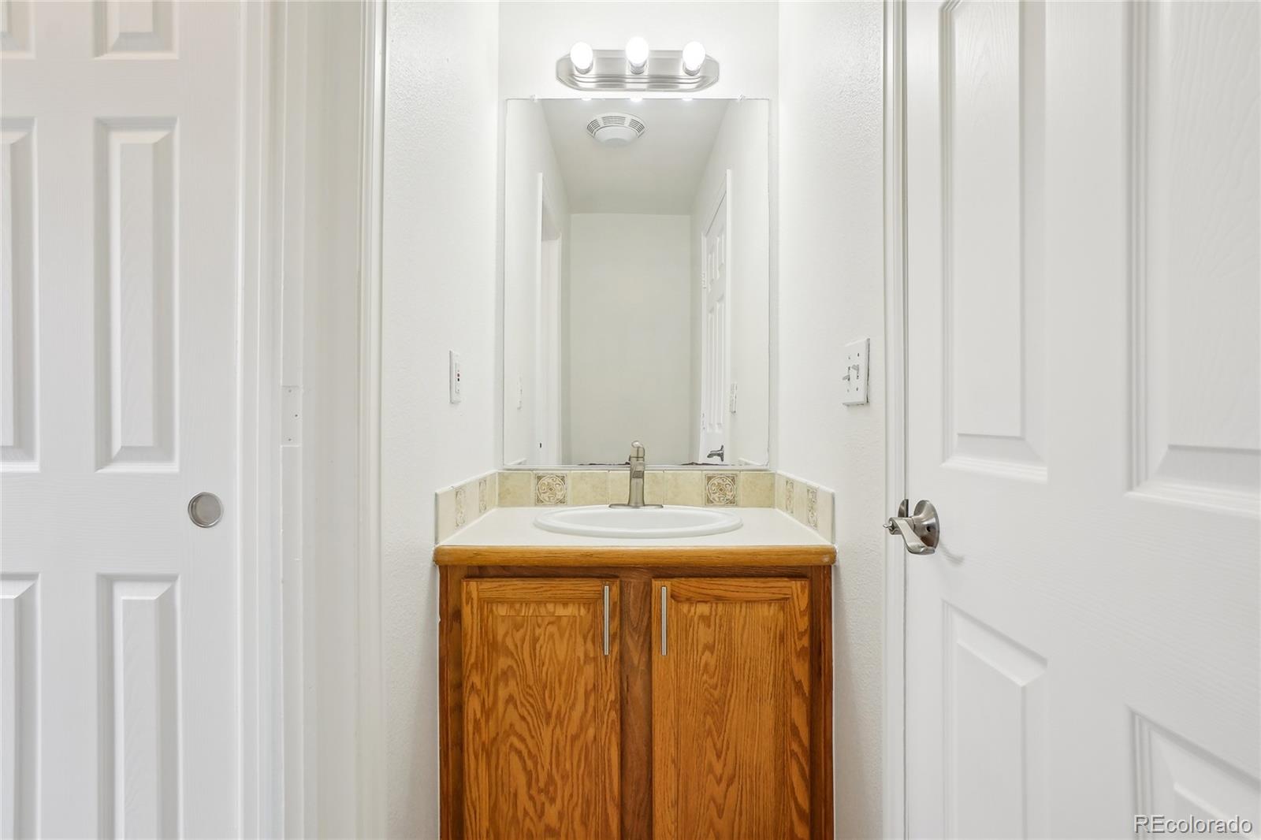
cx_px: 630
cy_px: 420
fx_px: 630
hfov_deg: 90.0
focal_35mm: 18
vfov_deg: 67.4
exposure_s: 1/30
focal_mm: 12
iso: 200
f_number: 8
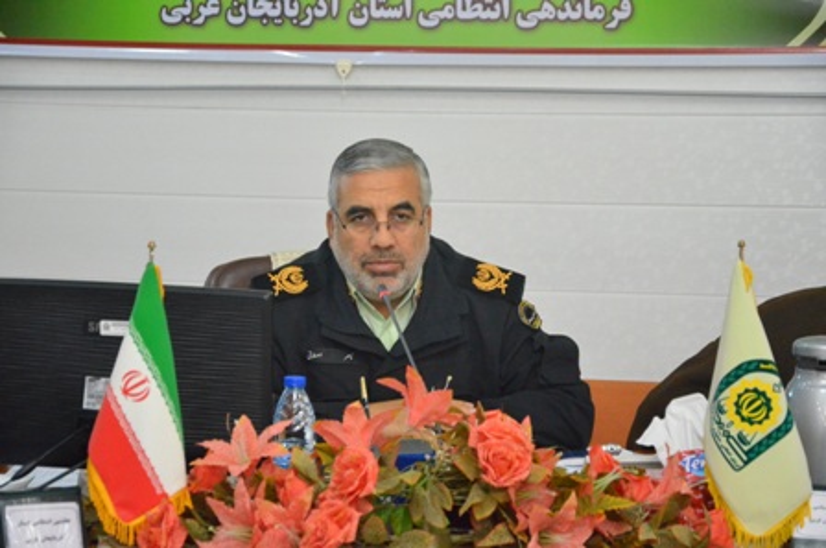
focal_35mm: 120
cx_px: 413
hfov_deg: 17.1
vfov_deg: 11.4
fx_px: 2748
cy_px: 274
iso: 6400
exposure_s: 1/100
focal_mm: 80
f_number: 5.3
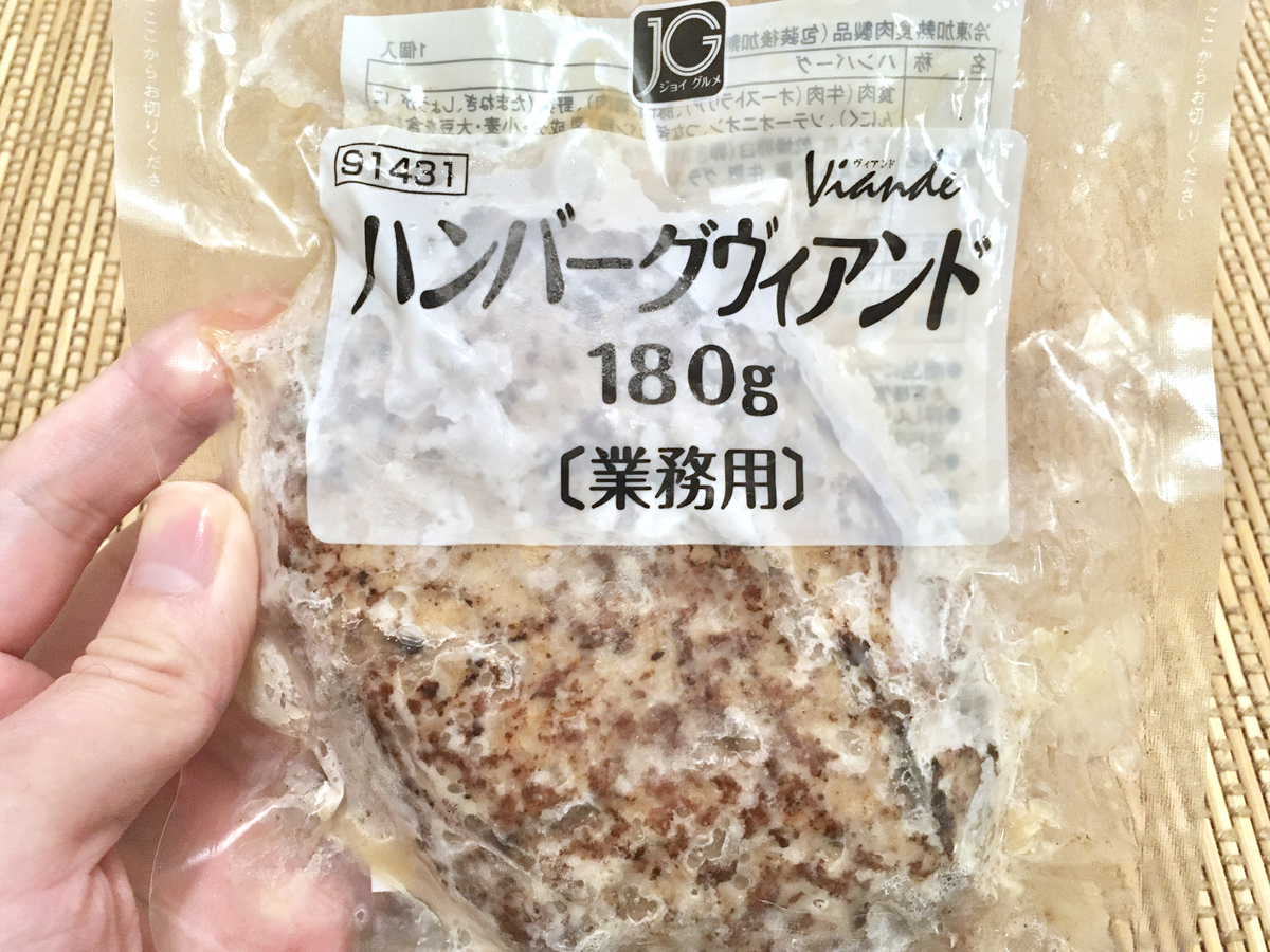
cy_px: 476
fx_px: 1064
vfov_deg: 48.2
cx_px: 635
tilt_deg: -60.5
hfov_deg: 61.7
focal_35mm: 29
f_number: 2.2
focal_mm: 4.15
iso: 200
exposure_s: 1/15
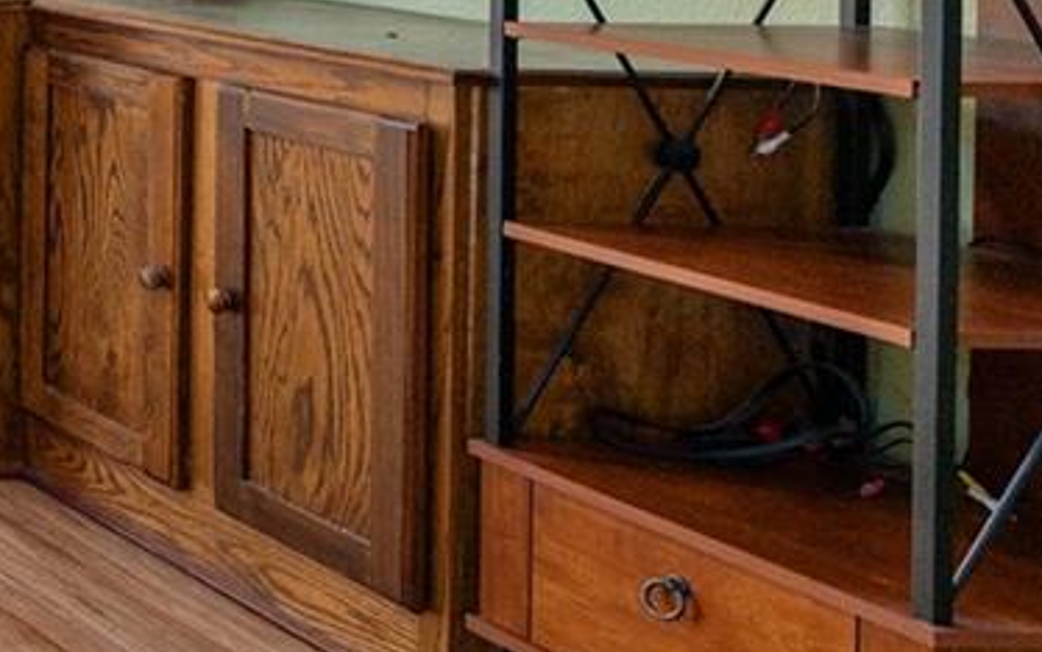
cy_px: -212
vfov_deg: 19.5
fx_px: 1733
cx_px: -1167
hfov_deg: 17.9
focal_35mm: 61
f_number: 7.1
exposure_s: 1/3
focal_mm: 14
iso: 400
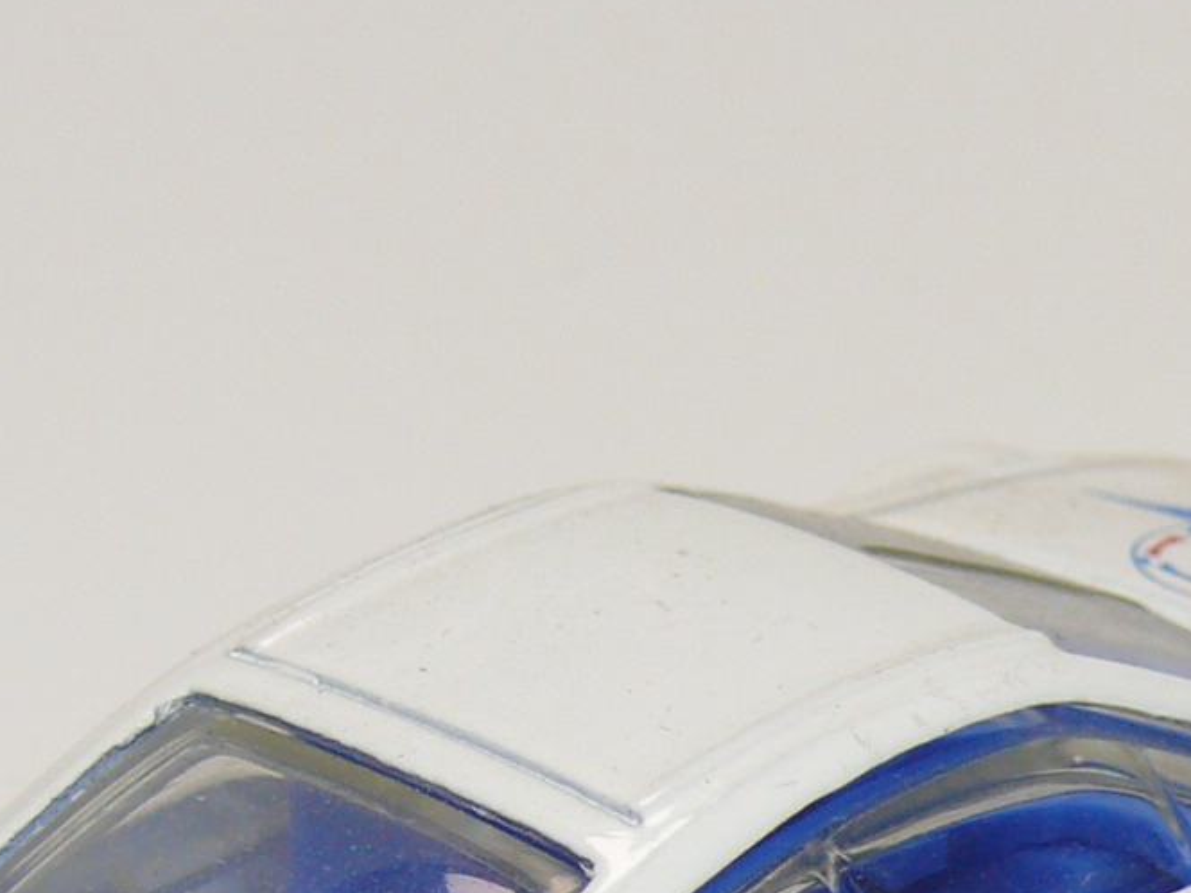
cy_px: 999
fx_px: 9290
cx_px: 746
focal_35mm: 270
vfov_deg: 5.5
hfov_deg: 7.3
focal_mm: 14.2
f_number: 4
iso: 100
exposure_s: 1/30
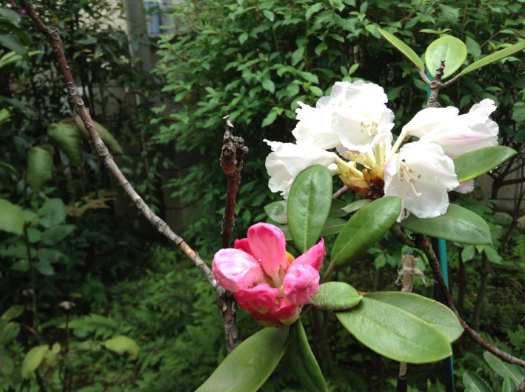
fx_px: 500
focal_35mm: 33
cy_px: 196
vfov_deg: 42.8
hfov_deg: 55.4
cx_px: 262
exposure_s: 1/50
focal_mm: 3.3
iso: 40
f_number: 2.4
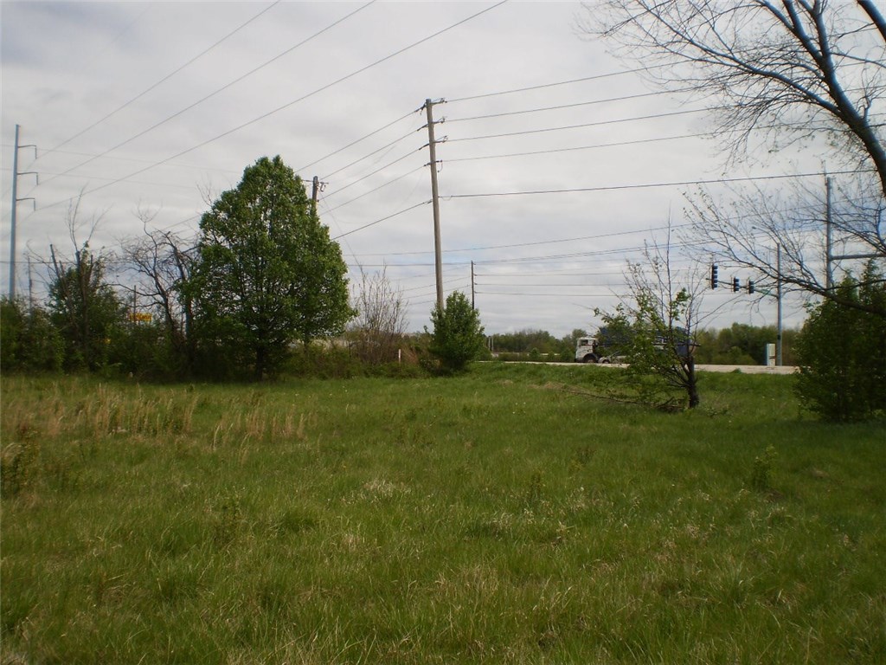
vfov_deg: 39.7
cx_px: 443
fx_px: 921
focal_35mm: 36
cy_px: 332
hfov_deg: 51.4
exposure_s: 1/1250
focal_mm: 6.3
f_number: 4.6
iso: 64
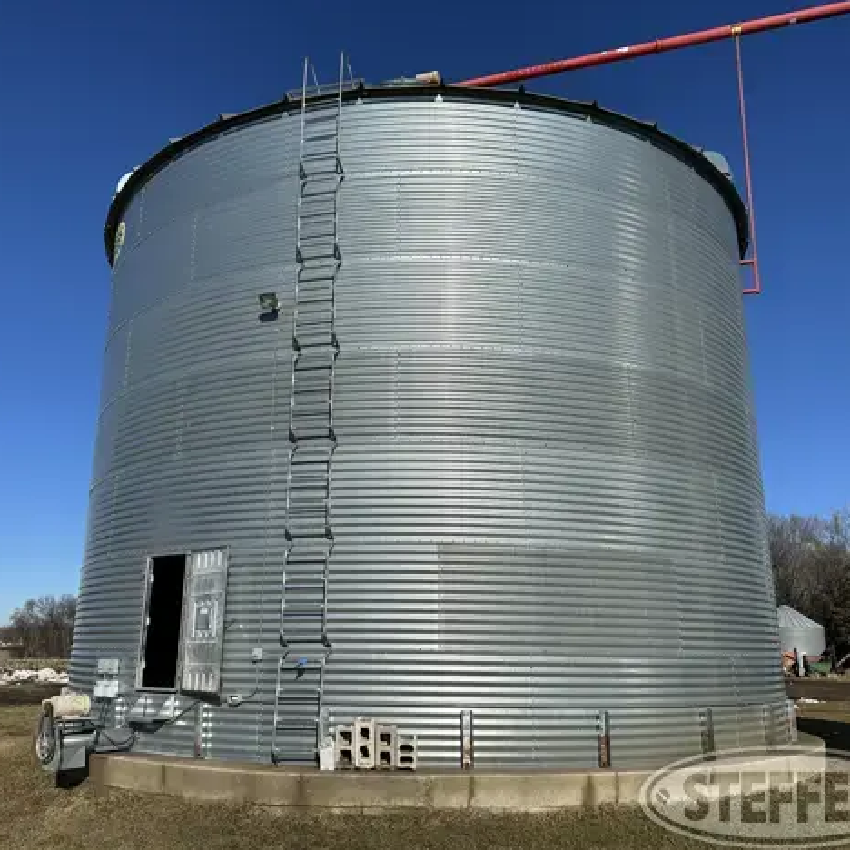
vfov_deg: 55.6
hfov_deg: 55.5
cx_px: 380
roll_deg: -0.7
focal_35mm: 29
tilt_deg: +15.5
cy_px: 434
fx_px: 806
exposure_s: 1/9709
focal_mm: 6.86
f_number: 1.78
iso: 80
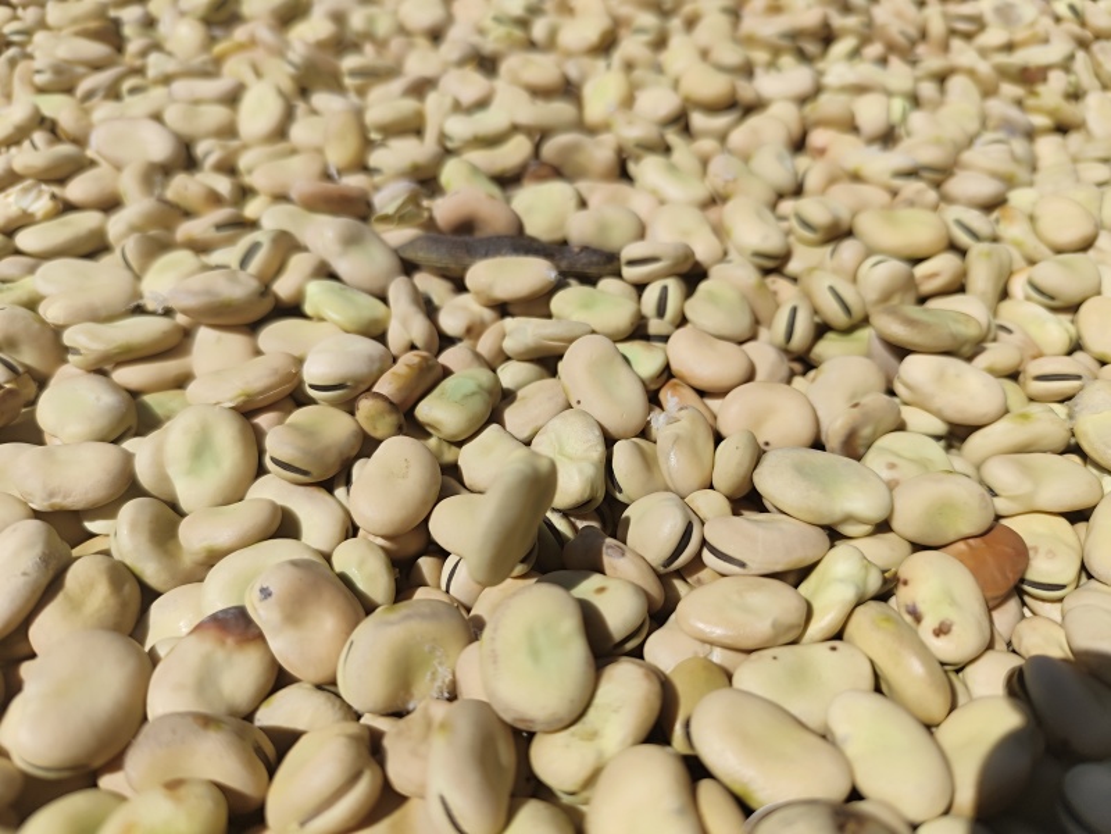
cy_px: 417
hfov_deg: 73.9
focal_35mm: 23
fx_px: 738
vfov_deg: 58.9
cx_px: 556
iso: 50
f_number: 1.65
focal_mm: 6.19
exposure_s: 1/1508
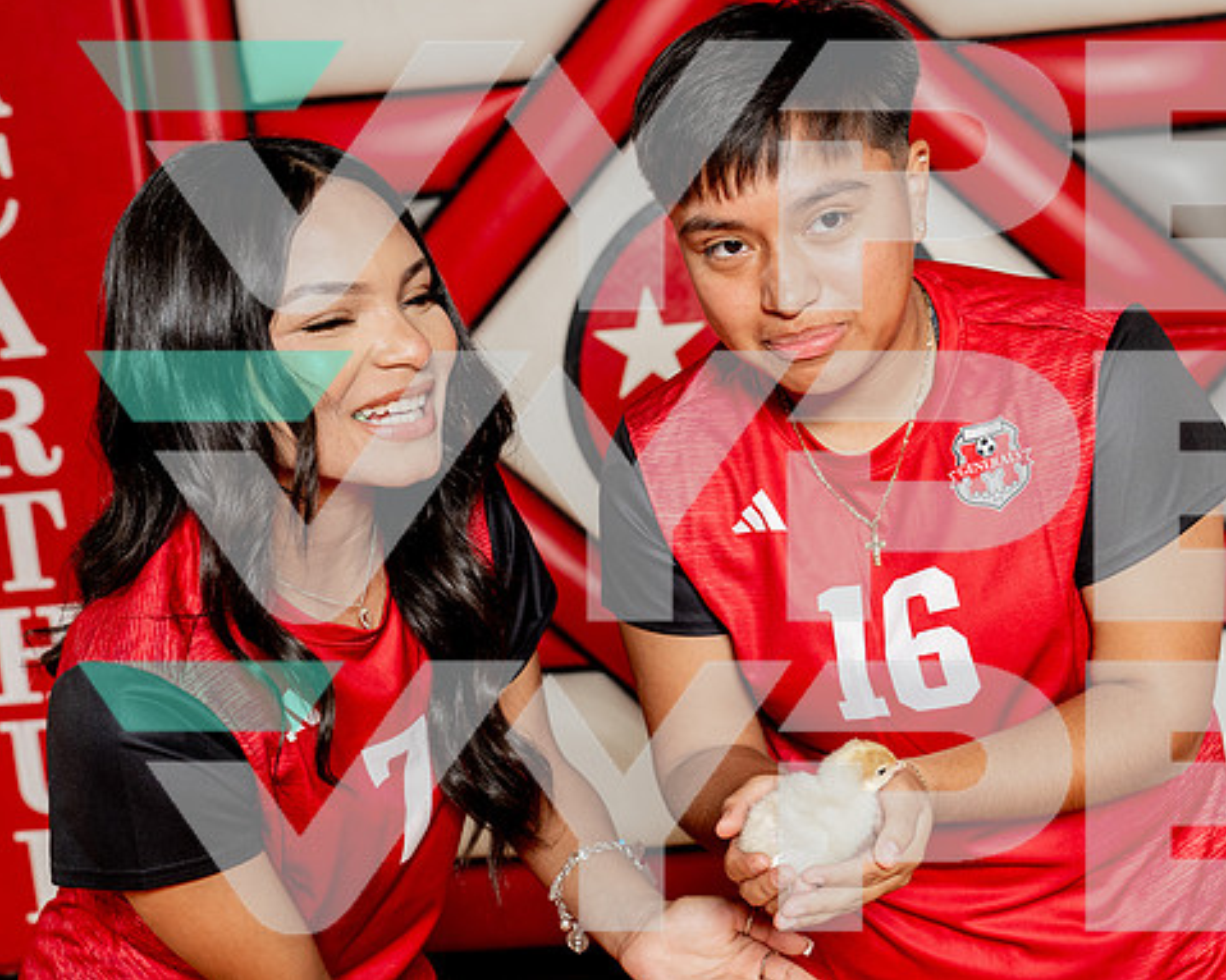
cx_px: 737
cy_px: 487
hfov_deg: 32.9
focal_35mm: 57
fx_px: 2068
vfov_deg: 26.7
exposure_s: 1/250
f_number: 5.6
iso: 640
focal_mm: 44
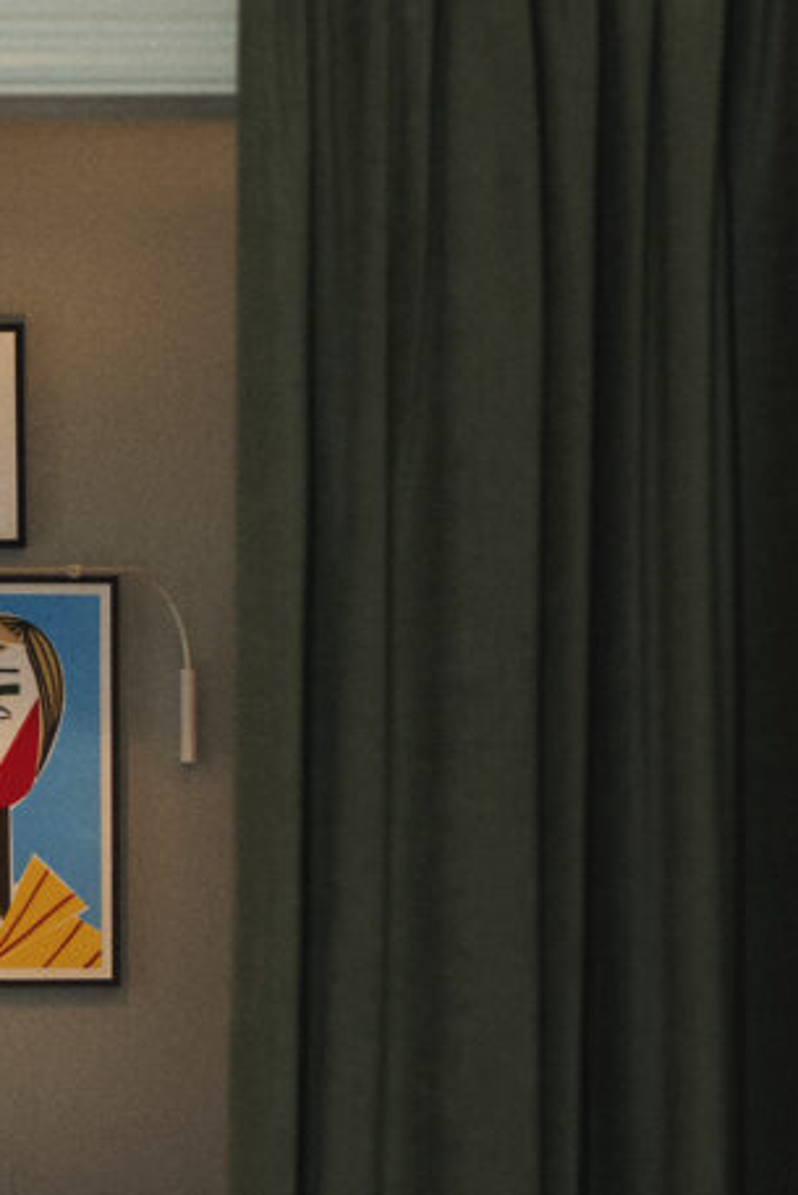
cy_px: 900
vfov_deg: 15.7
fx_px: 4319
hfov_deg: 10.5
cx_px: -35
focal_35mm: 130
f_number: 5
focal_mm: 58
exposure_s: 1/160
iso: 6400
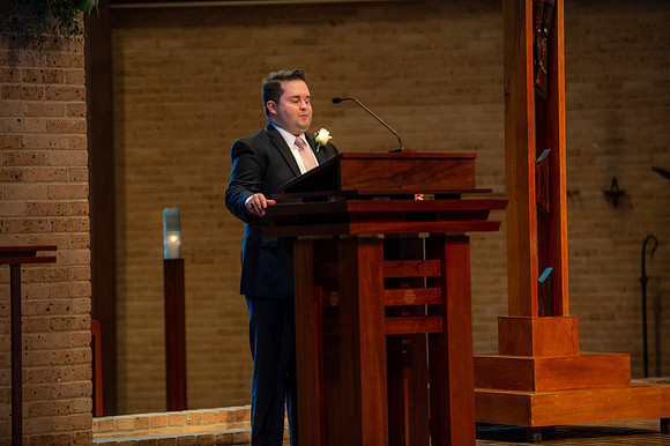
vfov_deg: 9.5
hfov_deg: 14.2
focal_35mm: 145
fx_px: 2697
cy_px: 223
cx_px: 335
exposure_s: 1/100
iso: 1250
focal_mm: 145
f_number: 2.8
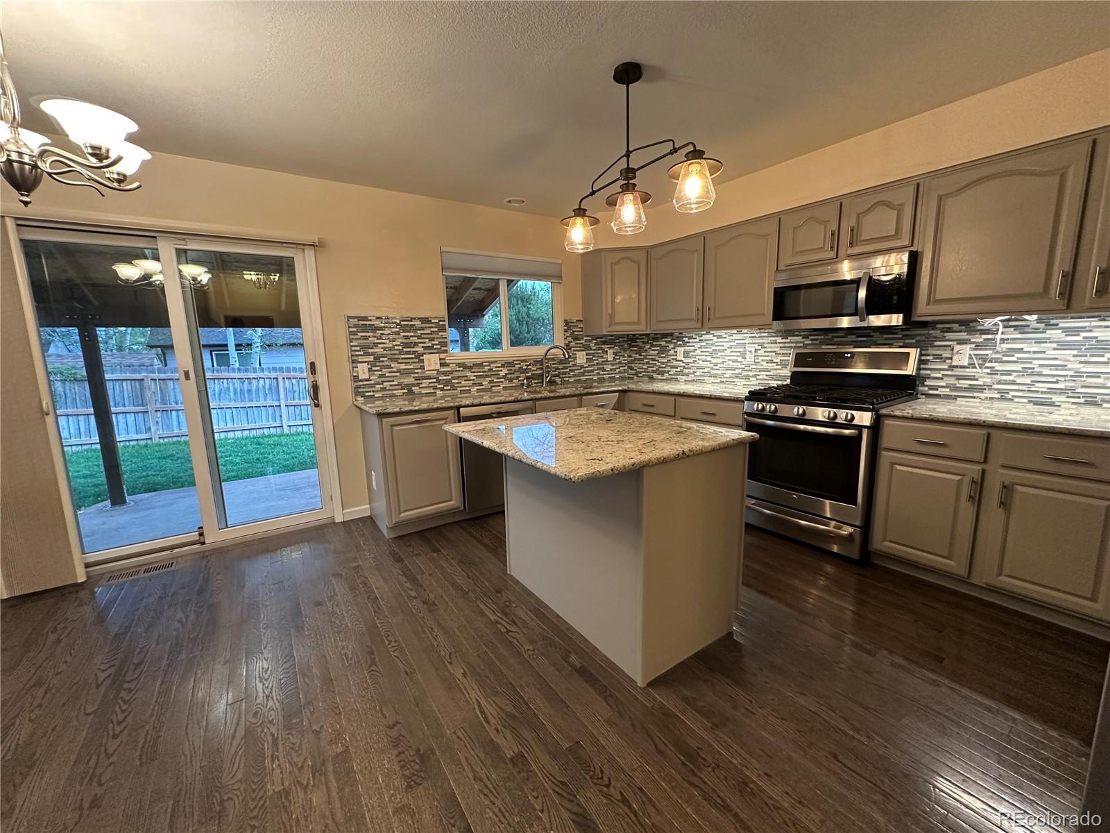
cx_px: 555
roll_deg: +1.5
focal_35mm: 14
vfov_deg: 85.7
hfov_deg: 102.1
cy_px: 416
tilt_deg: -8.3
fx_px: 449
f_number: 2.2
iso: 320
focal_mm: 2.22
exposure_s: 1/60
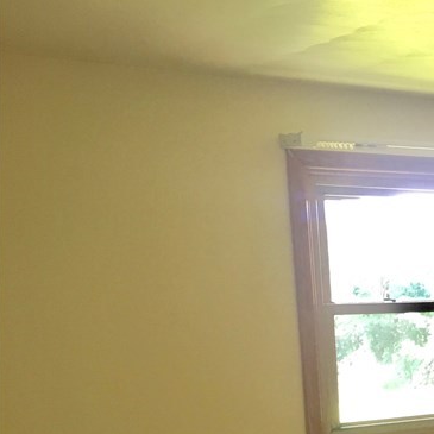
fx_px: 1021
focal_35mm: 72
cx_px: 605
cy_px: 436
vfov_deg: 23.0
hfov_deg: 21.1
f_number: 2.2
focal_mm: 4.15
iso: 80
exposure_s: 1/30
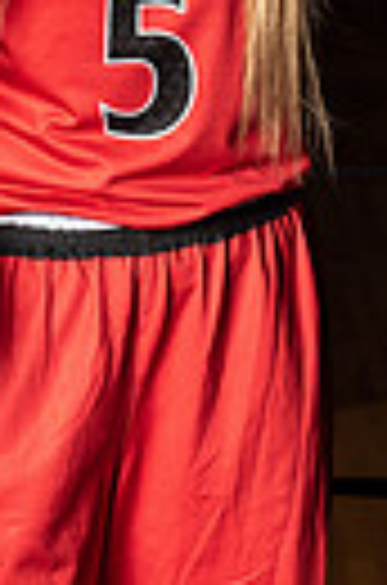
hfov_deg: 5.6
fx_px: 3939
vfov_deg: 8.3
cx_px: 180
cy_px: -261
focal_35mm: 243
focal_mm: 70
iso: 320
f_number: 14
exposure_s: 1/200
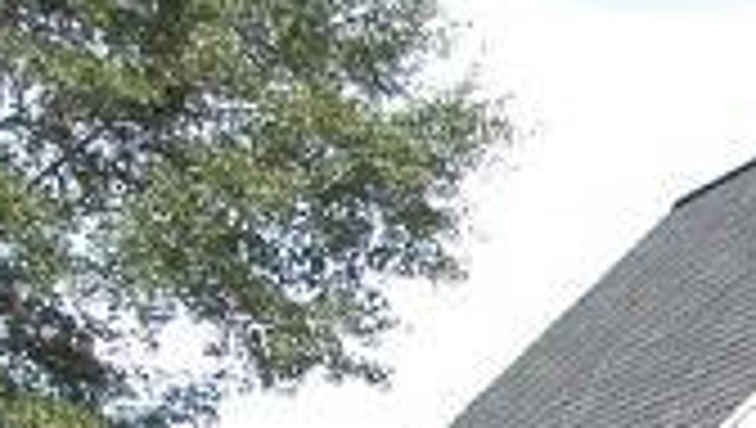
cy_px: 705
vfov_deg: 6.9
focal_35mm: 172
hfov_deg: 12.1
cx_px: 1004
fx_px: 3452
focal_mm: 6.7
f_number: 3.5
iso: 80
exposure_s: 1/500
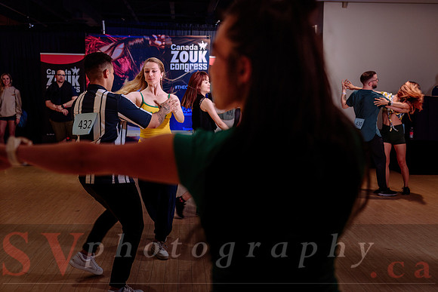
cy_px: 140
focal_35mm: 44
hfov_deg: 44.8
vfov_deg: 30.8
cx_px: 219
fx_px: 531
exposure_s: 1/100
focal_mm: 42
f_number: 3.2
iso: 400
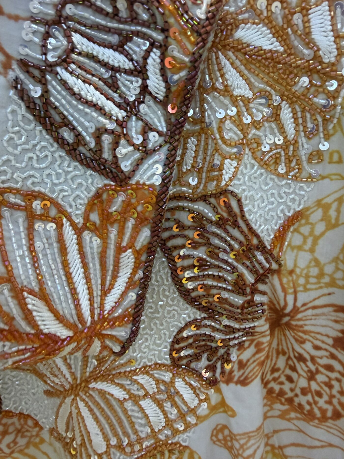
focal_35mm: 24
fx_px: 318
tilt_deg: -18.1
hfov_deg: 56.8
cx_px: 172
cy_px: 230
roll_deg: +10.2
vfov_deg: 71.6
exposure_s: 1/50
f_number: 2.2
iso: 320
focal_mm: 2.22
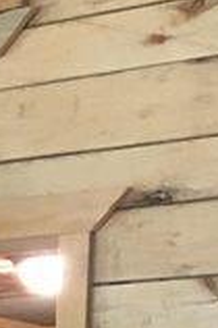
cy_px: 577
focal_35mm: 183
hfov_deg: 7.1
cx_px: -272
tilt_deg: -1.5
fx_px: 1666
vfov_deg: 10.6
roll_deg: -1.5
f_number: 2.2
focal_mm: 4.15
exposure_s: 1/24
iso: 200
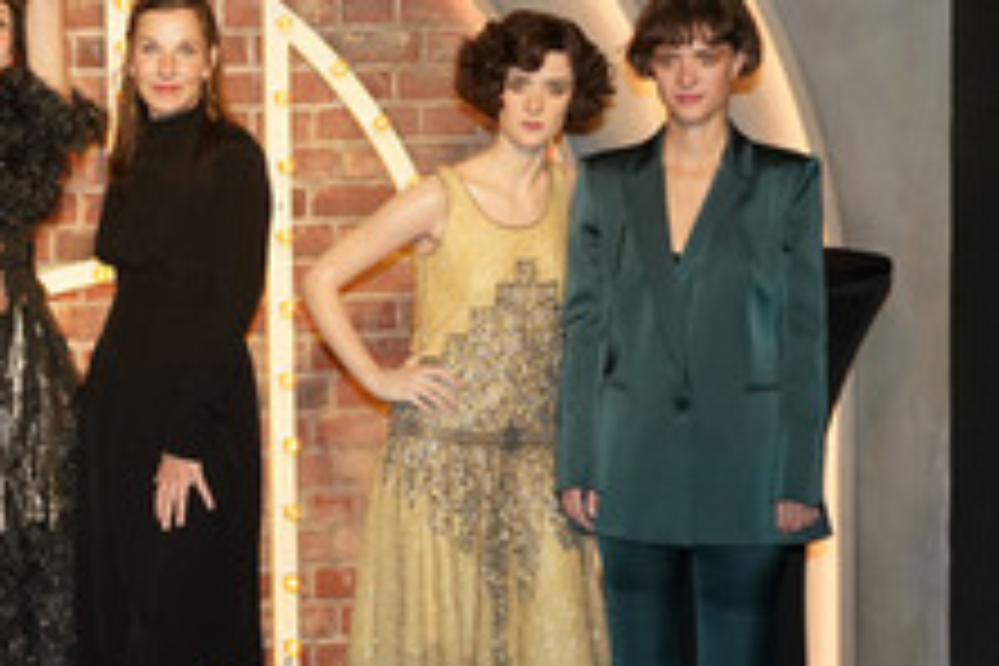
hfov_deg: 29.4
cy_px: 423
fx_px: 1804
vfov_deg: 20.9
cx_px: 56
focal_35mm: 65
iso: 2000
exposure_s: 1/100
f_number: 4
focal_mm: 32
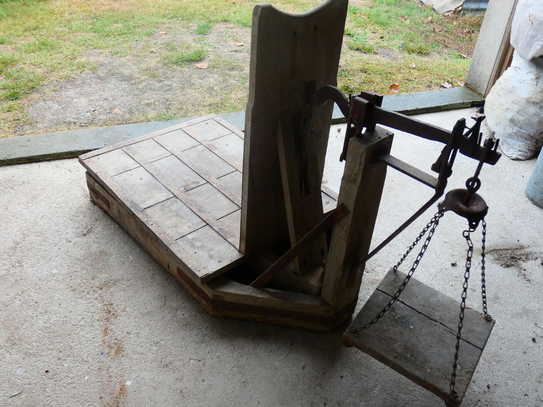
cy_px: 204
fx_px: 518
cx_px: 272
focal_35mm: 33
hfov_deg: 55.4
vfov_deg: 42.9
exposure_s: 1/80
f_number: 3.4
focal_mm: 6
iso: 200
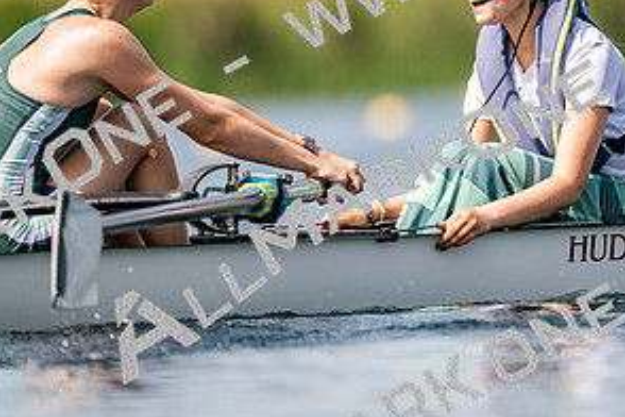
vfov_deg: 1.2
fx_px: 20537
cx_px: 546
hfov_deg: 1.7
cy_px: 54
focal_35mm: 1183
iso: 160
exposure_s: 1/2500
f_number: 4
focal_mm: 600
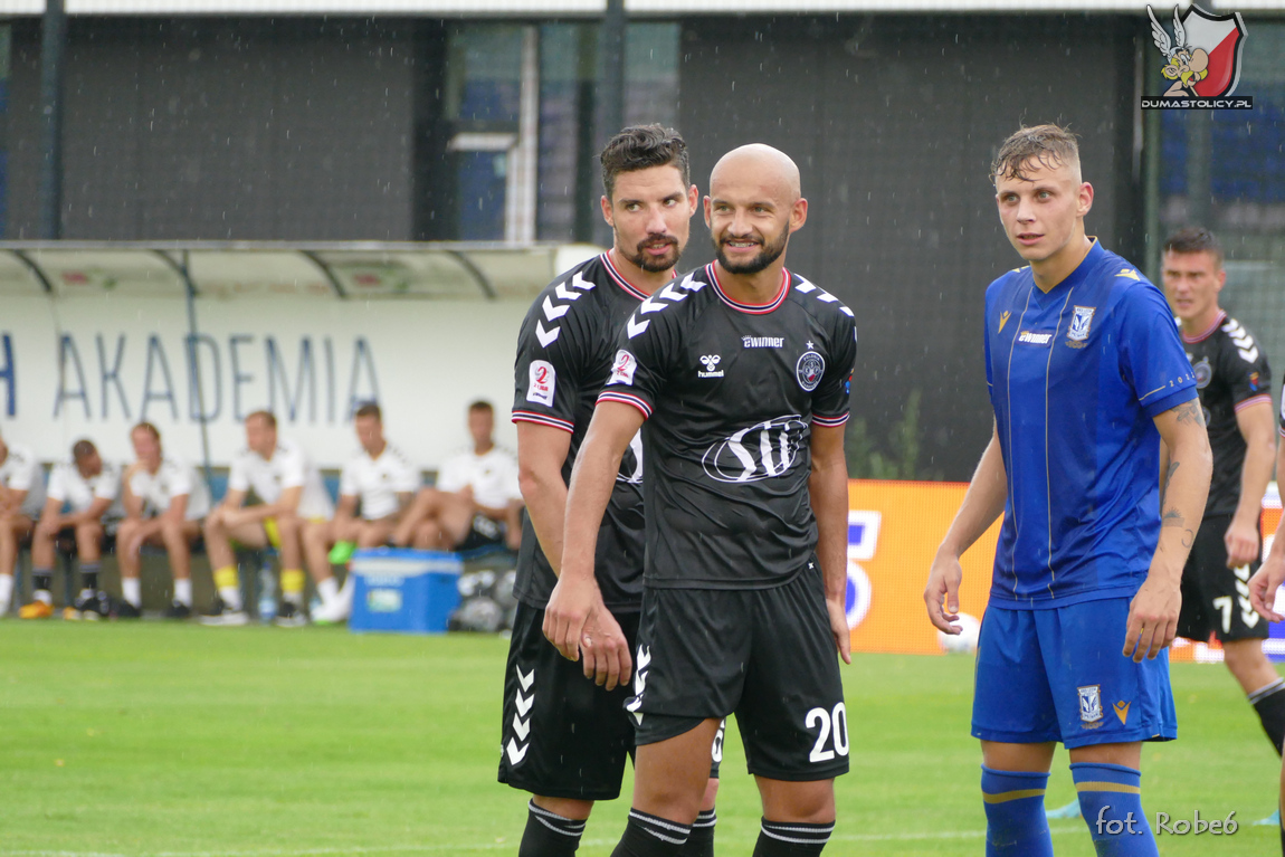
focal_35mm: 397
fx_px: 14171
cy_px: 428
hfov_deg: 5.2
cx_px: 642
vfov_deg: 3.5
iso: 800
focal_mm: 144.72
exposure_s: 1/500
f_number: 4
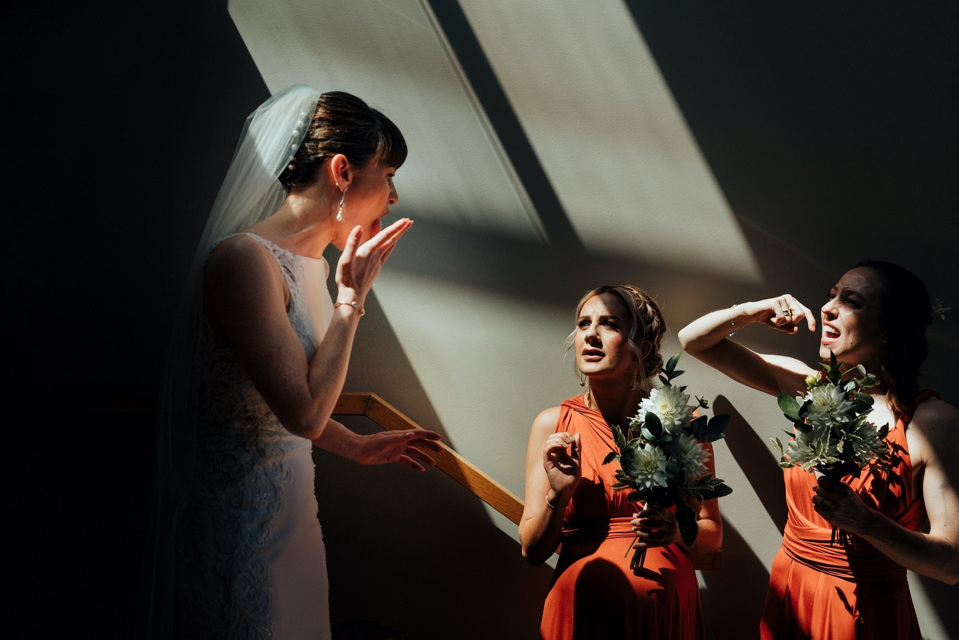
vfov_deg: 37.9
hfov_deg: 54.4
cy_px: 320
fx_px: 932
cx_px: 480
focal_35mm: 35
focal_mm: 35
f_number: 2.8
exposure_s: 1/4000
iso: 100
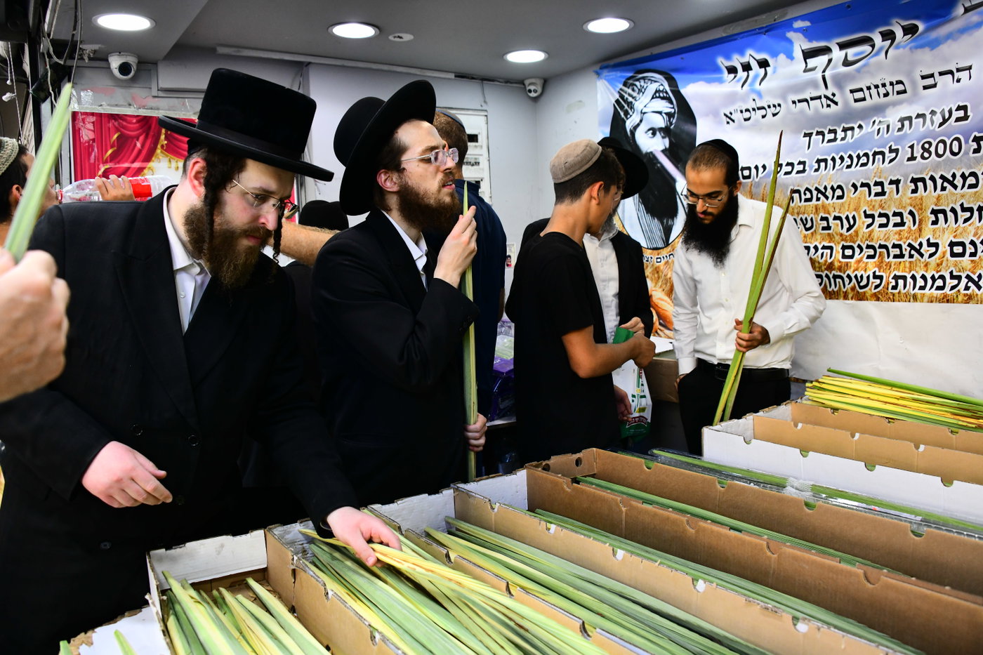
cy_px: 328
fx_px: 764
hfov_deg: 65.5
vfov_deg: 46.4
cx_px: 492
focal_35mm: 28
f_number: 5.6
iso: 1600
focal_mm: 28
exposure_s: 1/320
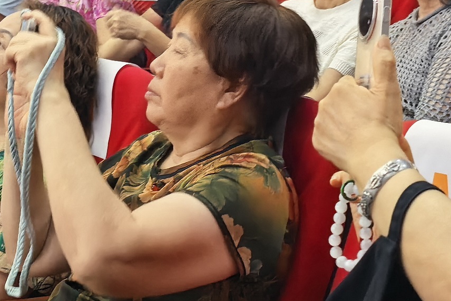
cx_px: 270
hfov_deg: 18.2
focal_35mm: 112
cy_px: 64
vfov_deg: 12.2
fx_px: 1403
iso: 500
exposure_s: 1/50
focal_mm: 6.98
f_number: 1.4
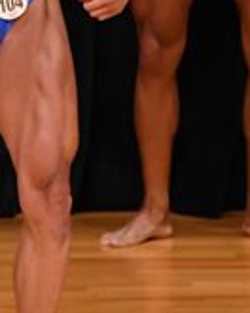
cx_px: -448
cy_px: 13
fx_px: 11025
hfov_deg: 1.3
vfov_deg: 1.6
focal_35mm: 1192
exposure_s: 1/400
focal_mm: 180
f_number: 5.6
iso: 3200
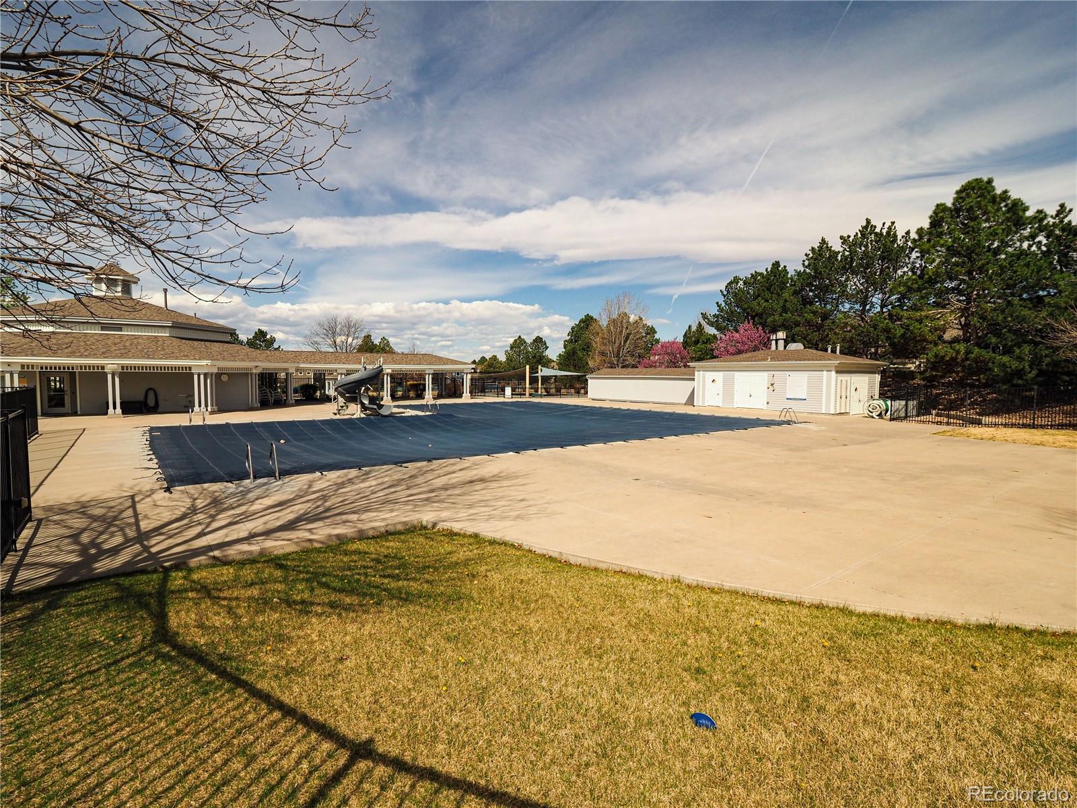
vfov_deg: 78.1
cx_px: 538
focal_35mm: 16
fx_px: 498
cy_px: 404
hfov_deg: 94.5
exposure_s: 1/1250
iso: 200
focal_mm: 8
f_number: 5.6
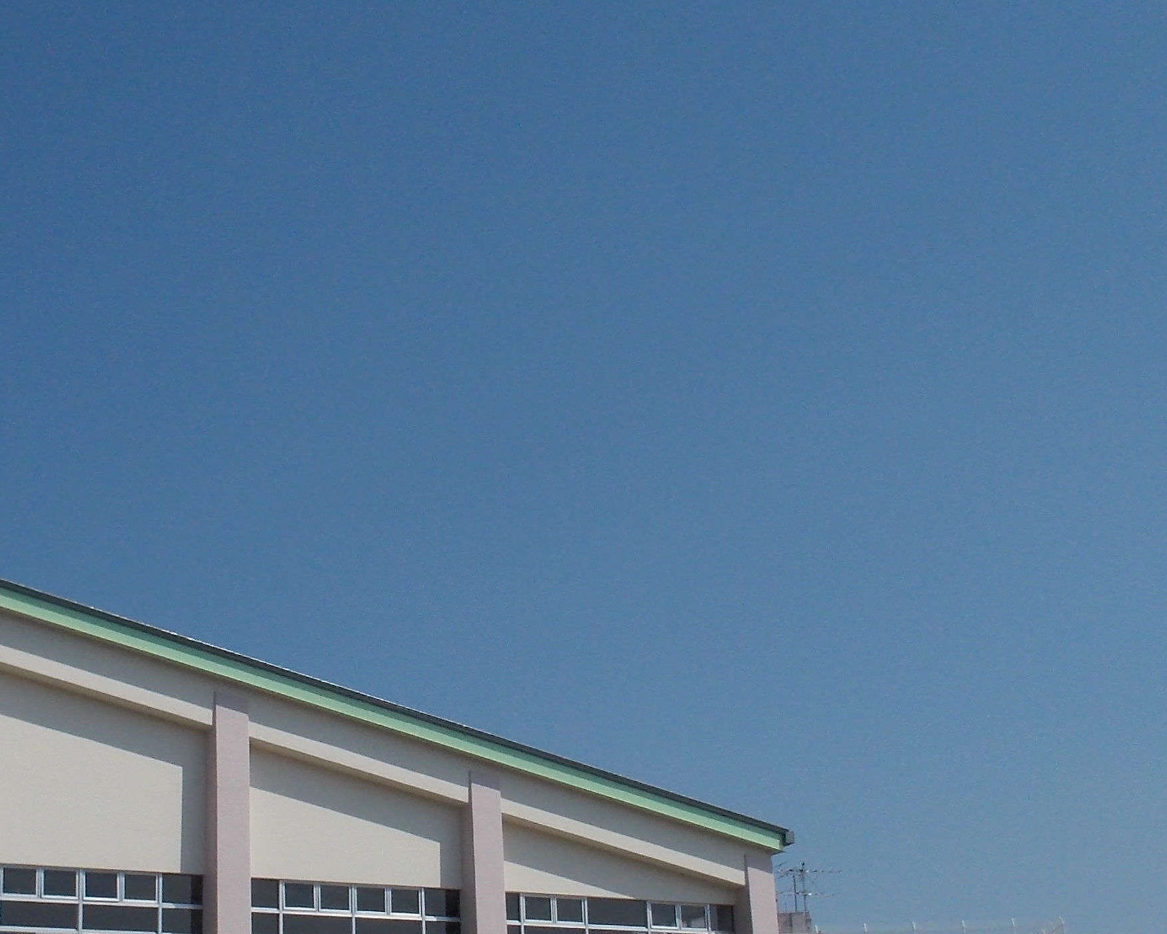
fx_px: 2038
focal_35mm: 59
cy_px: 636
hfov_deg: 31.8
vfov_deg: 25.6
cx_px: 426
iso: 80
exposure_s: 1/2000
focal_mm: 4.1
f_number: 3.3
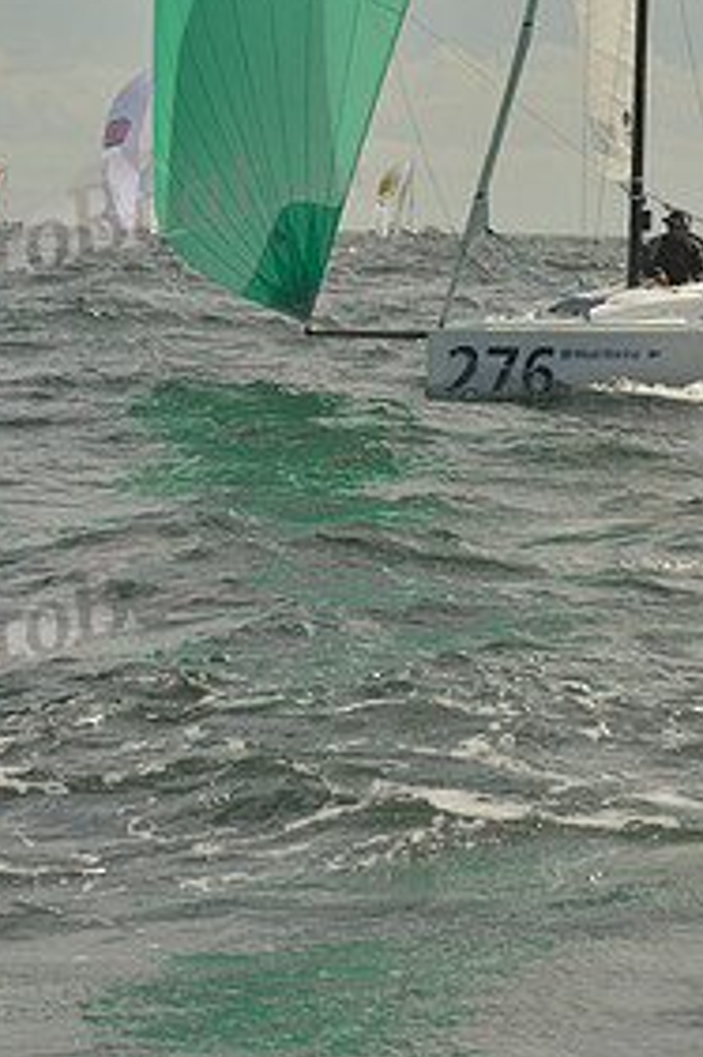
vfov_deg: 10.7
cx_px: 558
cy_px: -19
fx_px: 5572
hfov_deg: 7.2
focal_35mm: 190
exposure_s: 1/1250
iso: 400
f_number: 13
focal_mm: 92
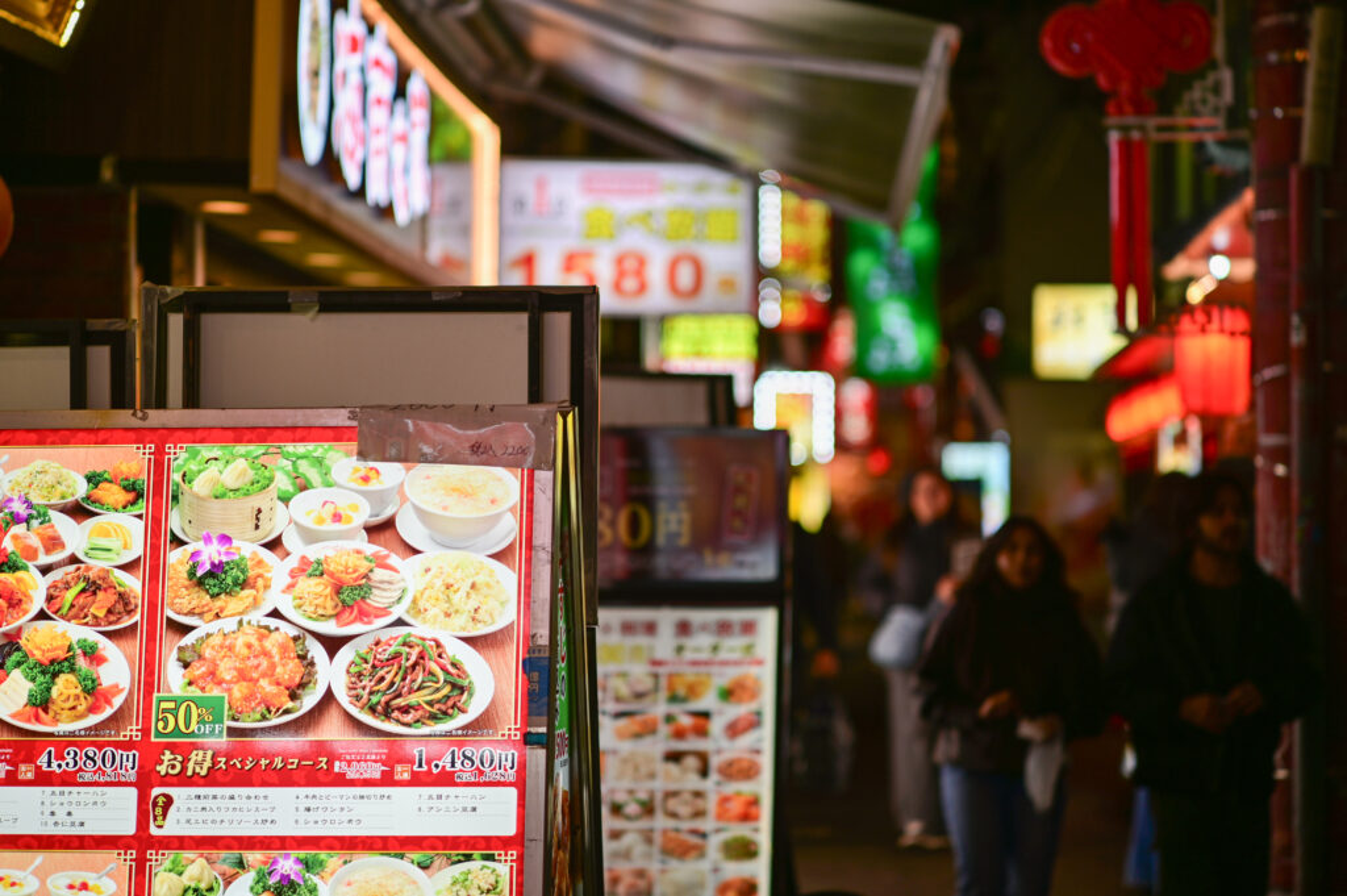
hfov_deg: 19.5
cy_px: 448
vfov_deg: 13.0
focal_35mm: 105
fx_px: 3925
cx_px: 674
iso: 110
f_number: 2.5
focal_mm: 105
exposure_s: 1/125
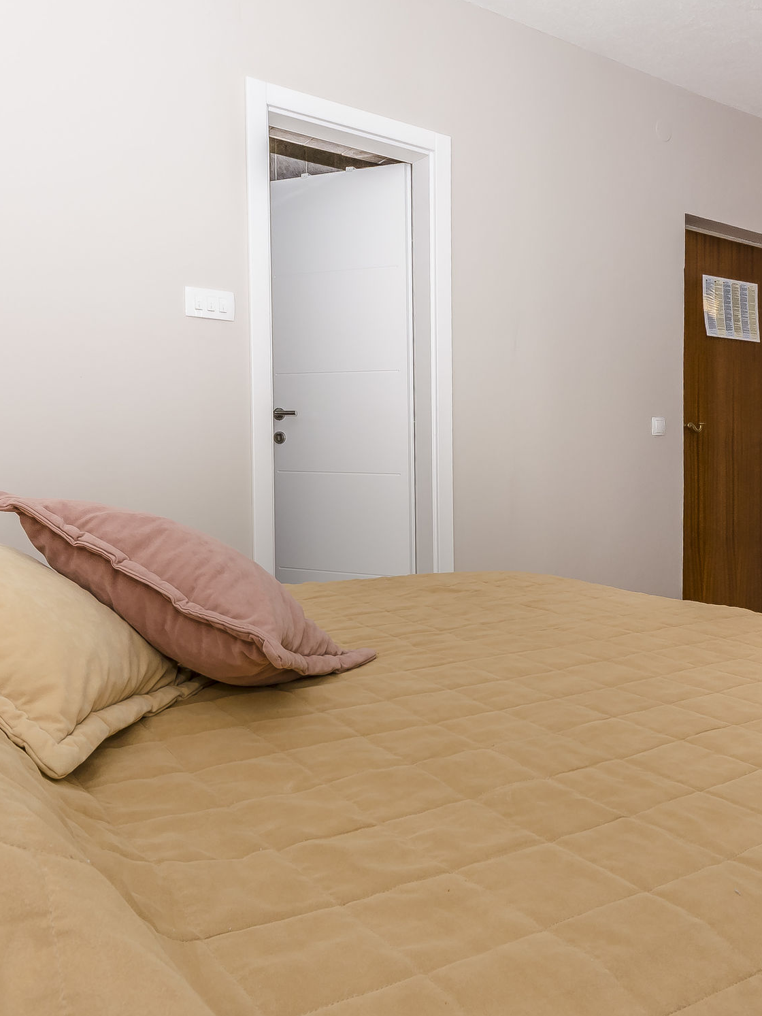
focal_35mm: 27
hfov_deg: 51.2
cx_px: 433
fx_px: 792
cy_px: 514
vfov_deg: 65.3
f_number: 7.1
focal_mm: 10
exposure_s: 1/100
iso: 125
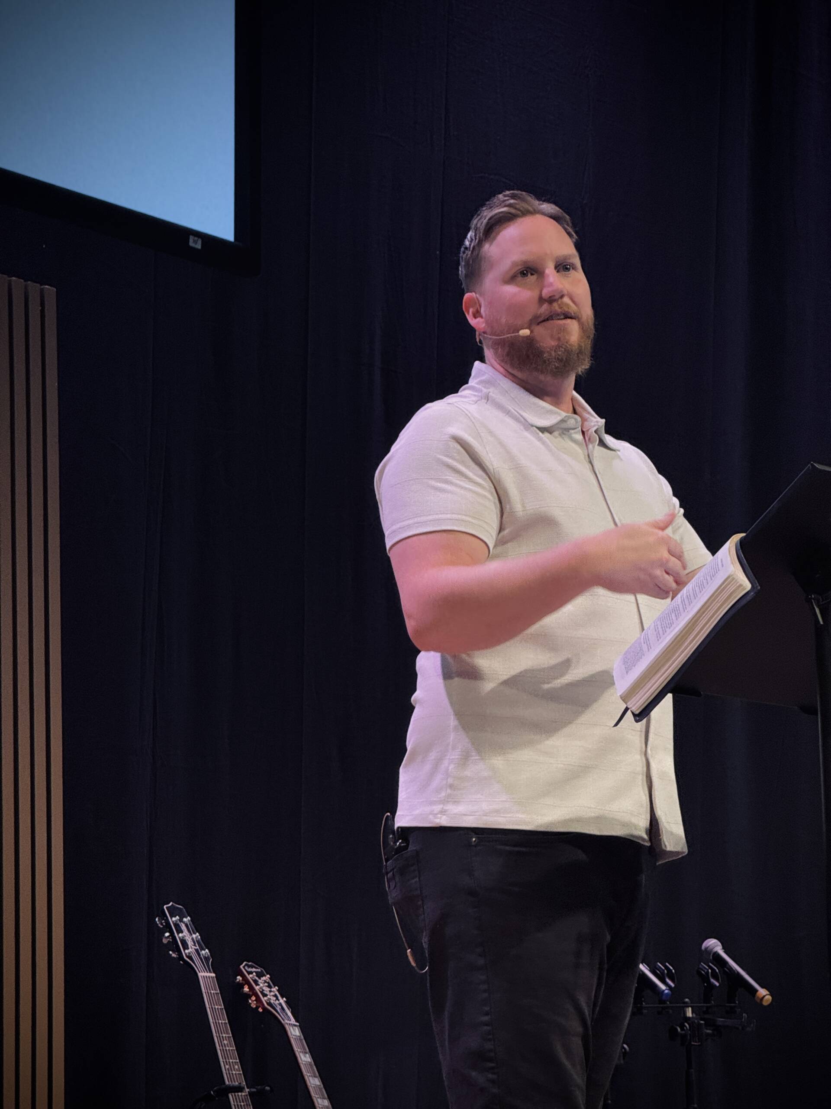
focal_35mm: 120
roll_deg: +1.3
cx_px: 416
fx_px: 3841
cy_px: 554
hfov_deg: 12.3
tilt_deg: +10.3
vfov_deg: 16.4
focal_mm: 15.66
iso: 250
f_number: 2.8
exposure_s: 1/60
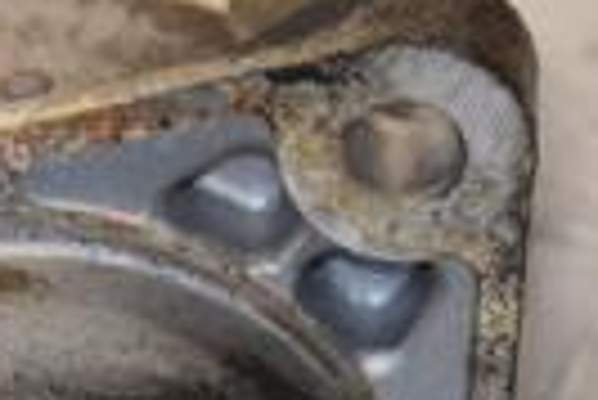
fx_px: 10343
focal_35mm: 622
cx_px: -220
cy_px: 391
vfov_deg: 2.2
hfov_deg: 3.3
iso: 800
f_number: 6.3
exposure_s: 1/200
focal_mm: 92
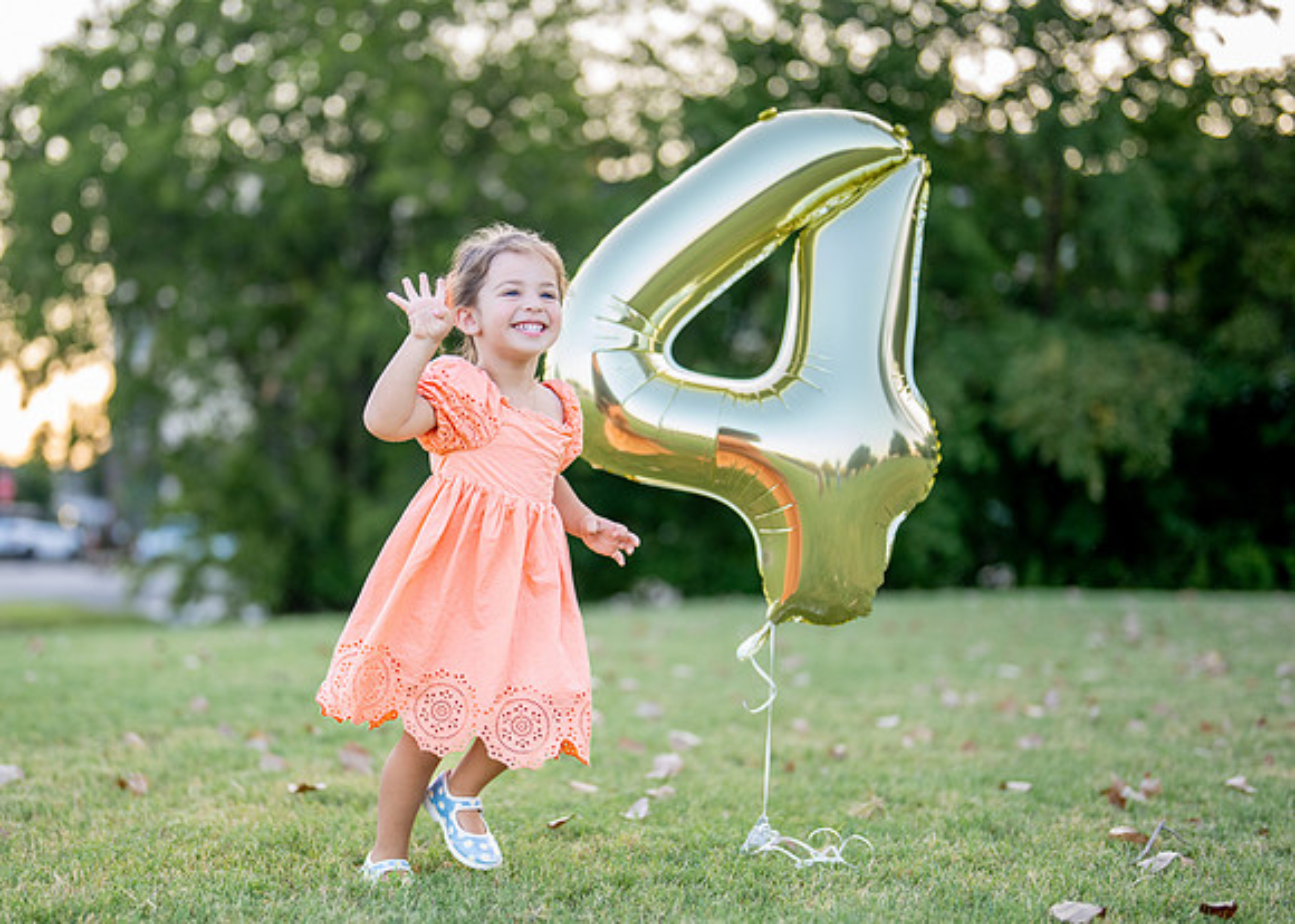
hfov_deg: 30.8
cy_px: 499
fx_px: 2339
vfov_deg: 22.3
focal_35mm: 64
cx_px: 499
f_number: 1.2
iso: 400
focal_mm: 50
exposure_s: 1/1000
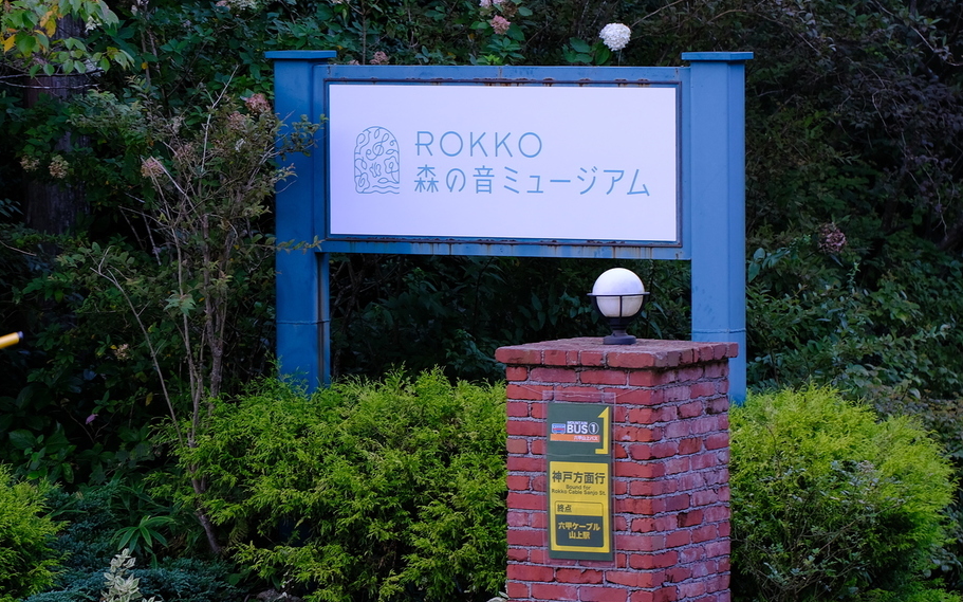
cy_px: 327
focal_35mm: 235
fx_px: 6166
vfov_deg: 5.6
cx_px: 401
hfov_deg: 8.9
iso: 250
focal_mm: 100
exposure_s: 1/150
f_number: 3.5
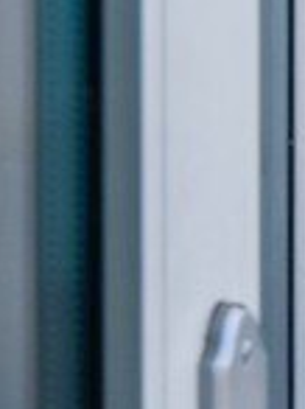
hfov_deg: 3.9
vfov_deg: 7.7
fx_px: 3016
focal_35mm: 256
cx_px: 2237
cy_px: 115
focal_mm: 24
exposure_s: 1/160
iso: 200
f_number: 8
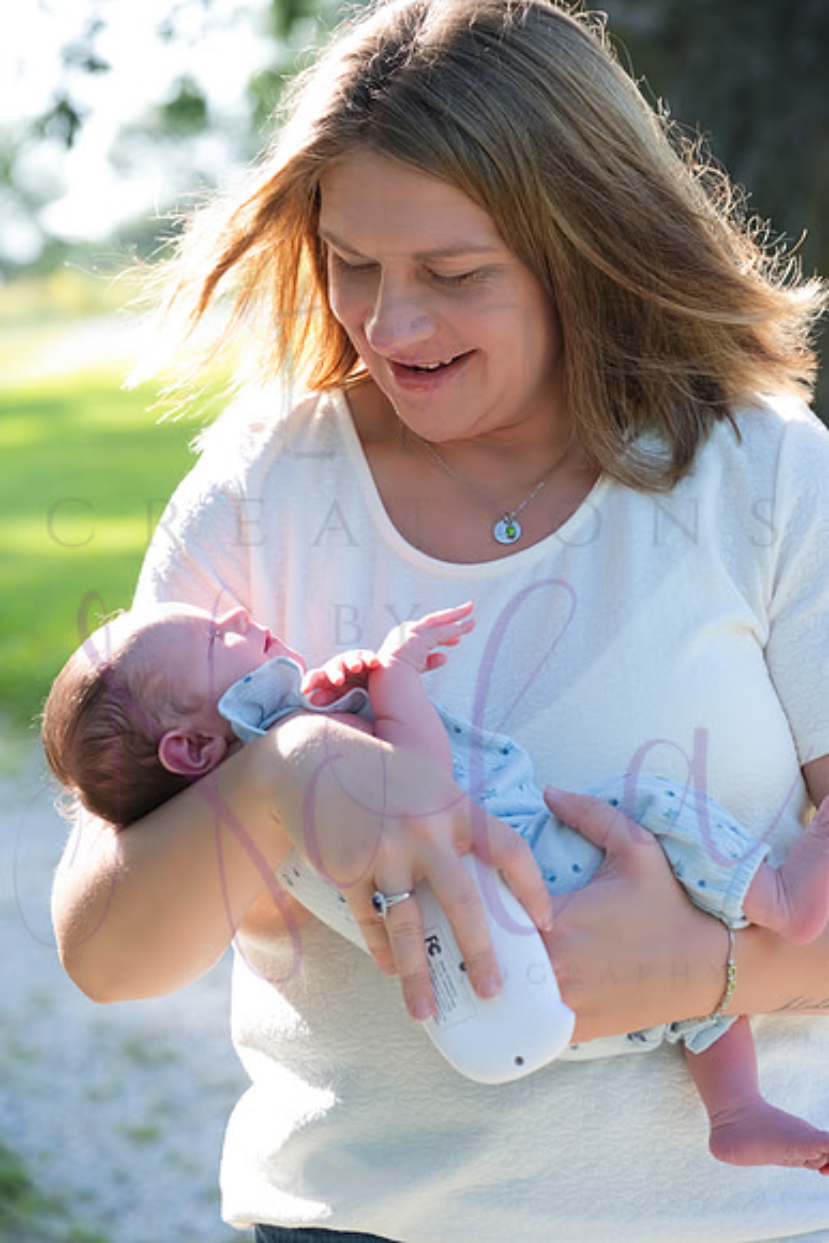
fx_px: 3383
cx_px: 414
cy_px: 622
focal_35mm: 98
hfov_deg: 14.0
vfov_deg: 20.8
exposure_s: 1/320
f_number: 5
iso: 400
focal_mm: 98
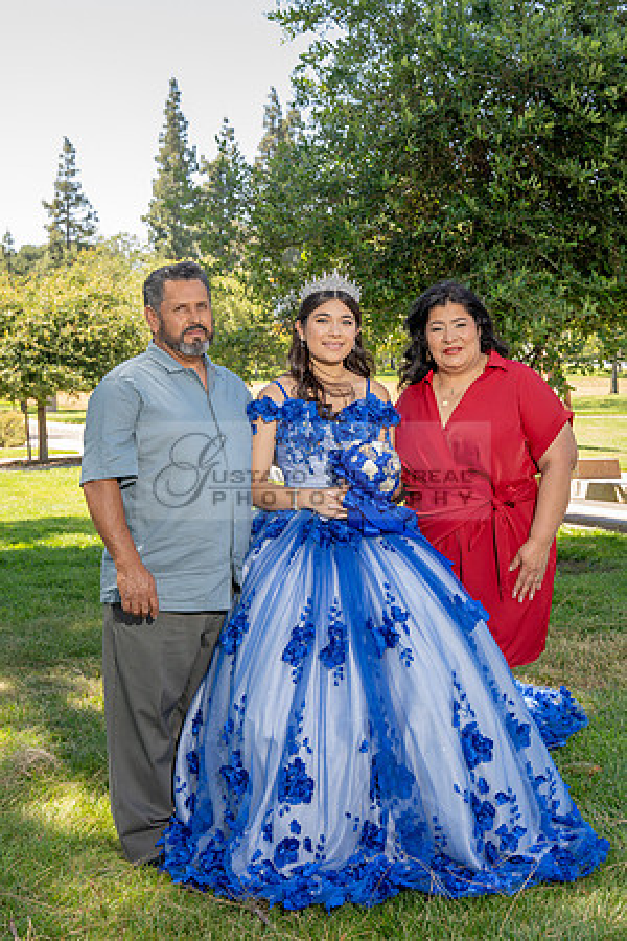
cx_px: 344
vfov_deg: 39.5
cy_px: 471
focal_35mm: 50
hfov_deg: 26.9
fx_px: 1309
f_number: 5
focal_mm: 33.4
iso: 80
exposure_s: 1/125
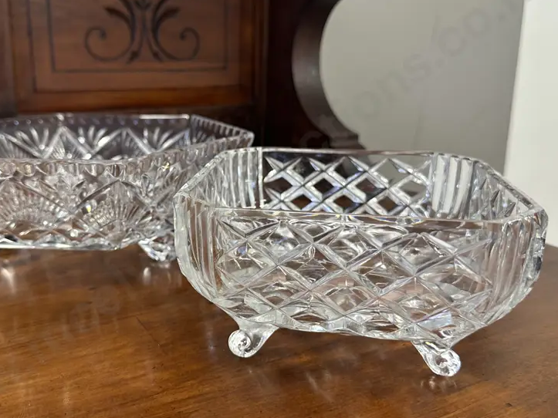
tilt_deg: -15.3
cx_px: 232
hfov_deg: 53.7
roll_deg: +0.4
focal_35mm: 34
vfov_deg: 41.8
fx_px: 548
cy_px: 207
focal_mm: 6.86
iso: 160
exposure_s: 1/50
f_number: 1.78
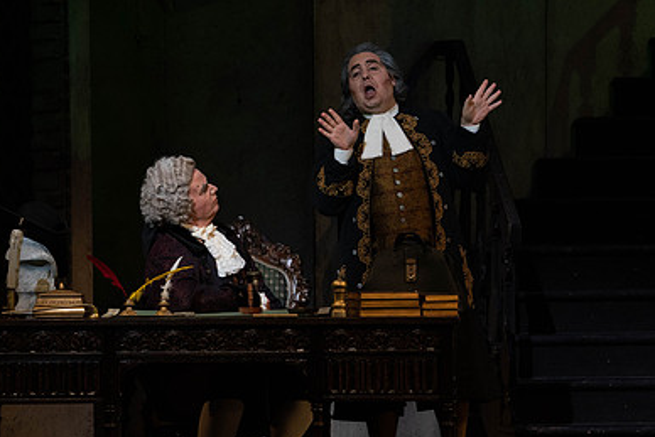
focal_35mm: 299
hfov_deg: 6.9
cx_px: 329
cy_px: 230
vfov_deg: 4.6
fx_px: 5442
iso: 3200
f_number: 9
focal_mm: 200
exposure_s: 1/250
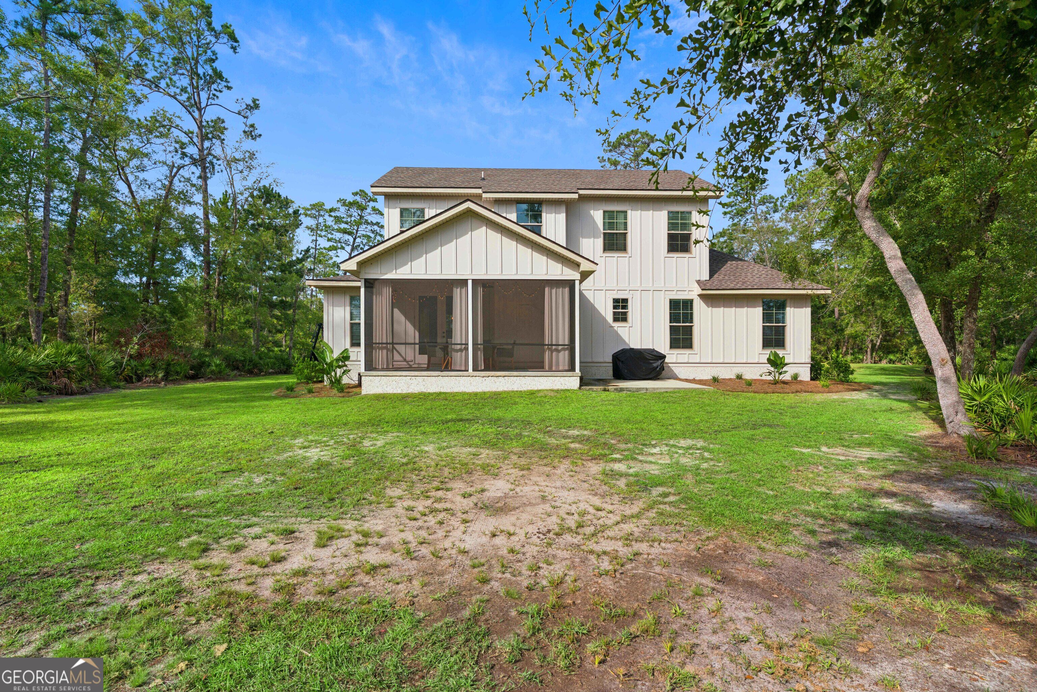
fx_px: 519
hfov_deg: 90.0
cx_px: 518
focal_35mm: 18
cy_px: 346
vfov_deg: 67.4
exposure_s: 1/640
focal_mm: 18
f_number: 8
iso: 250
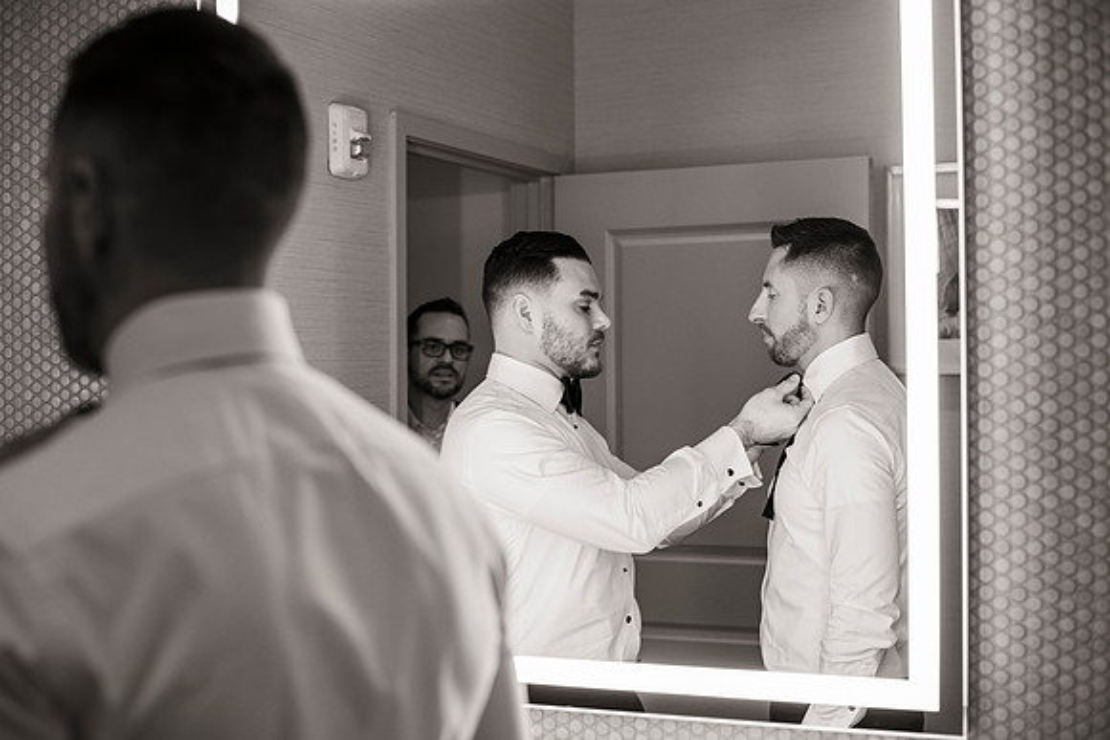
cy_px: 370
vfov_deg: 27.0
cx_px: 555
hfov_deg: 39.6
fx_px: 1542
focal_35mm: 50
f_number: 3.2
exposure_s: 1/100
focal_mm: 50
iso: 800
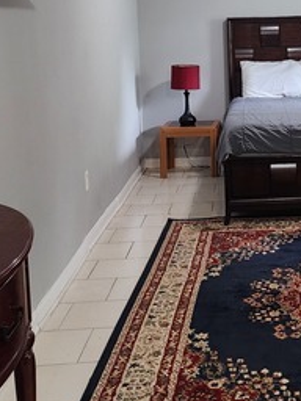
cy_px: 89
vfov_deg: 31.5
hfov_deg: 23.7
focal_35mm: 60
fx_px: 696
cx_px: 276
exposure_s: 1/120
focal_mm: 6.4
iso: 800
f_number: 1.8
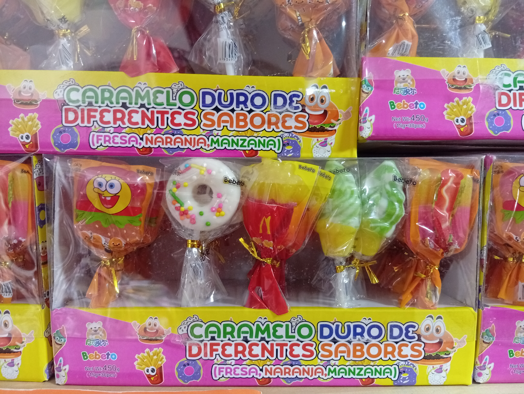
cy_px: 197
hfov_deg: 65.2
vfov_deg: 51.5
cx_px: 262
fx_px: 409
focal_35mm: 27
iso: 386
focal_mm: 3.84
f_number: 1.8
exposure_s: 1/33.3
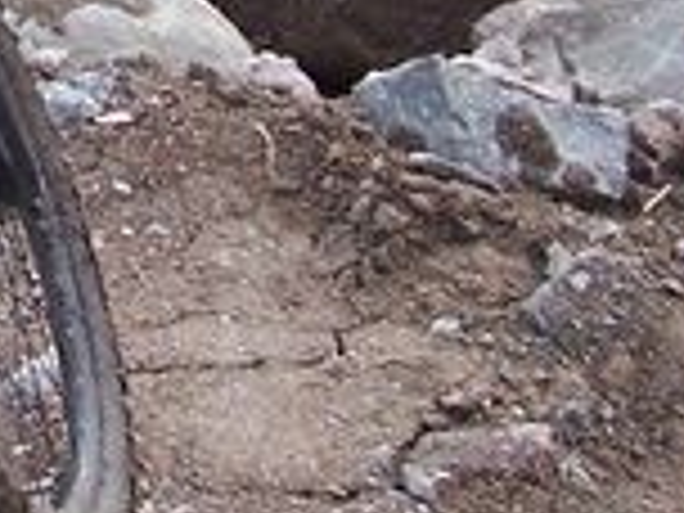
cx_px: -353
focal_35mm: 162
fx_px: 3201
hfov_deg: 11.7
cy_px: -410
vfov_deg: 8.8
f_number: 2.7
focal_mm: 5.6
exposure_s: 1/250
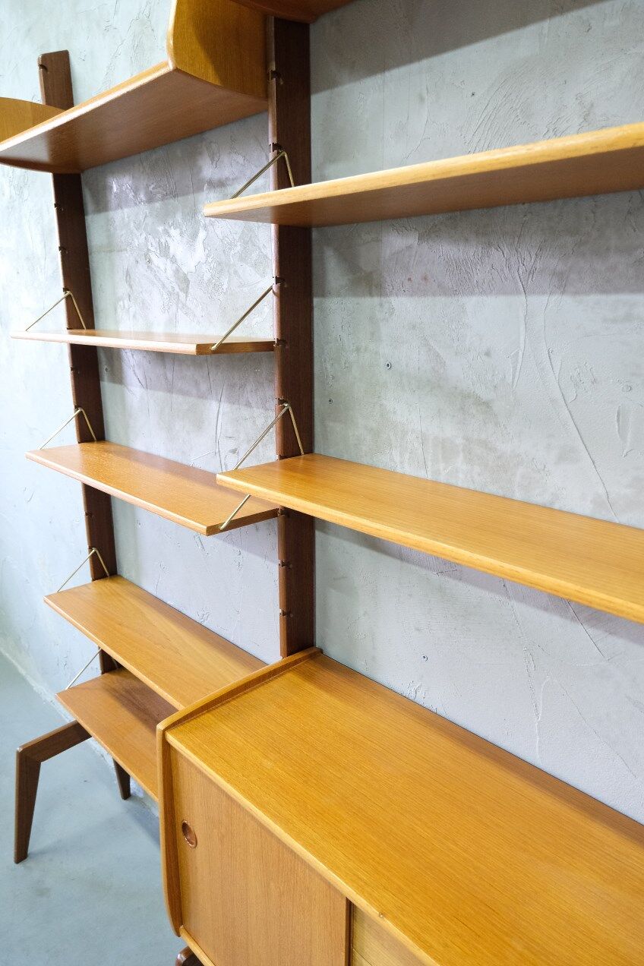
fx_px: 644
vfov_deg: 73.7
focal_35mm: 24
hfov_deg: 53.1
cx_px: 322
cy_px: 483
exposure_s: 1/20
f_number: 4
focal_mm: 16
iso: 3200
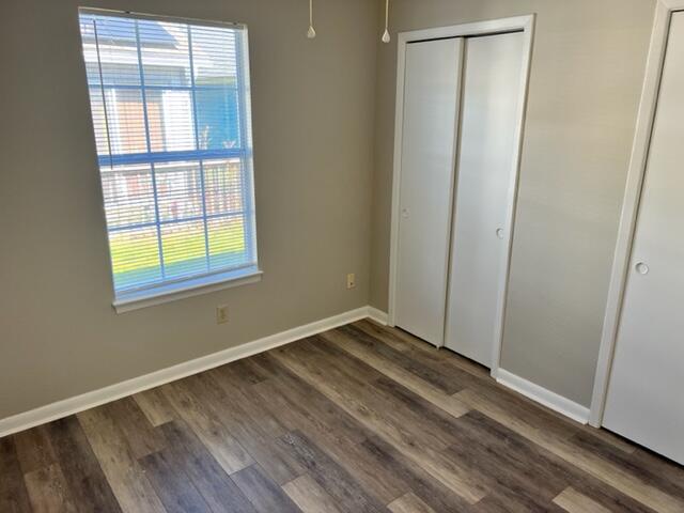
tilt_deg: -17.0
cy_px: 256
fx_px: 514
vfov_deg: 53.1
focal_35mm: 26
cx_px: 342
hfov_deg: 67.3
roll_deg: +0.4
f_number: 1.5
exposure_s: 1/155
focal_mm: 5.7
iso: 64
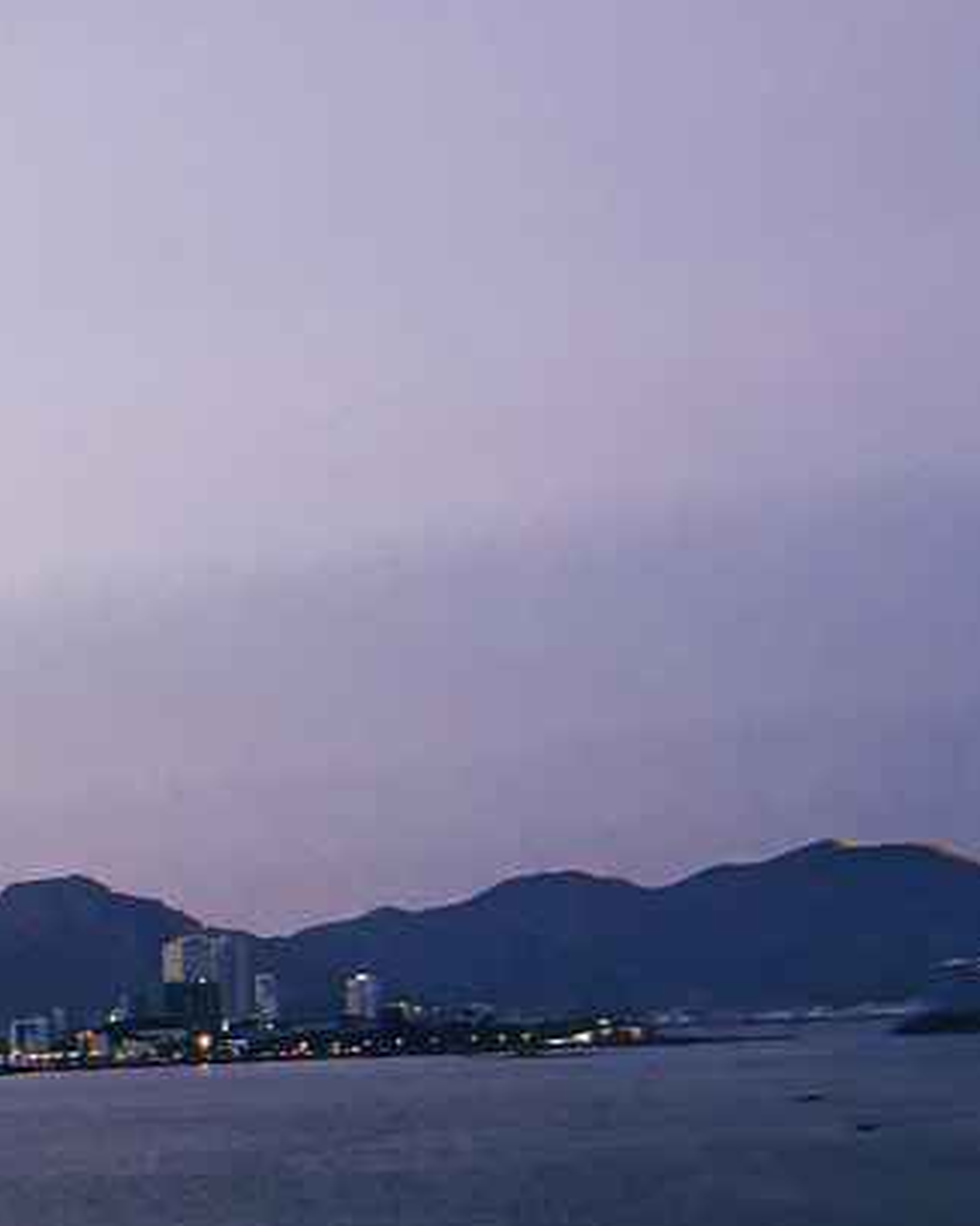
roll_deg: +2.6
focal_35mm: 111
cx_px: -418
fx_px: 4027
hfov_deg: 13.2
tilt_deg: -4.7
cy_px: 1319
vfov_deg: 16.8
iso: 100
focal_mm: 4.15
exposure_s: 1/33
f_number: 2.2
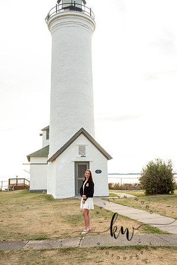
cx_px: 88
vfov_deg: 54.4
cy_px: 132
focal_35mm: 35
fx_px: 258
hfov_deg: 37.9
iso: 400
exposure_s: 1/250
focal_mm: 35
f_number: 10
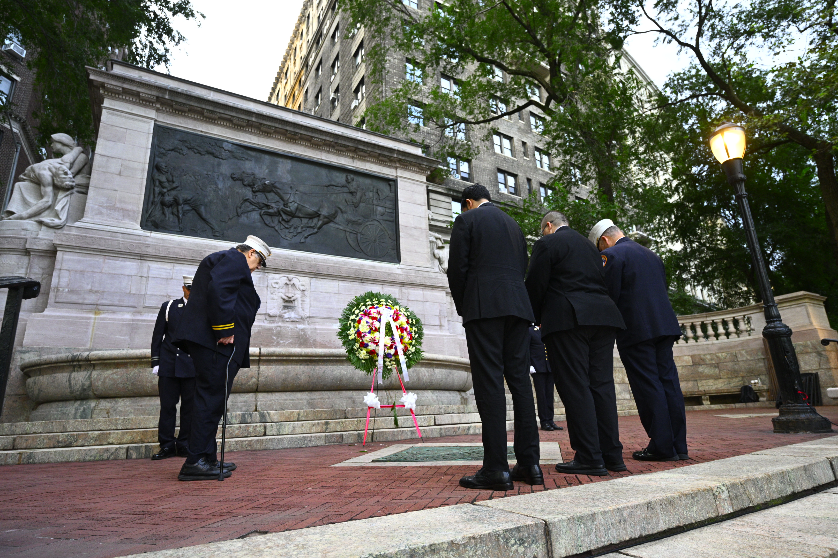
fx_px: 454
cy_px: 279
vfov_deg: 63.2
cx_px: 419
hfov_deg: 85.4
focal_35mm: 20
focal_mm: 19.5
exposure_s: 1/200
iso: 2000
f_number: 5
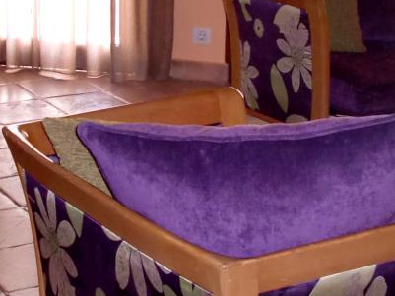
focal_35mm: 115
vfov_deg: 12.9
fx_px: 1313
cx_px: 181
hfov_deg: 17.1
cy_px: 101
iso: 250
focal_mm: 6.3
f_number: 2.8
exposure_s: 1/60
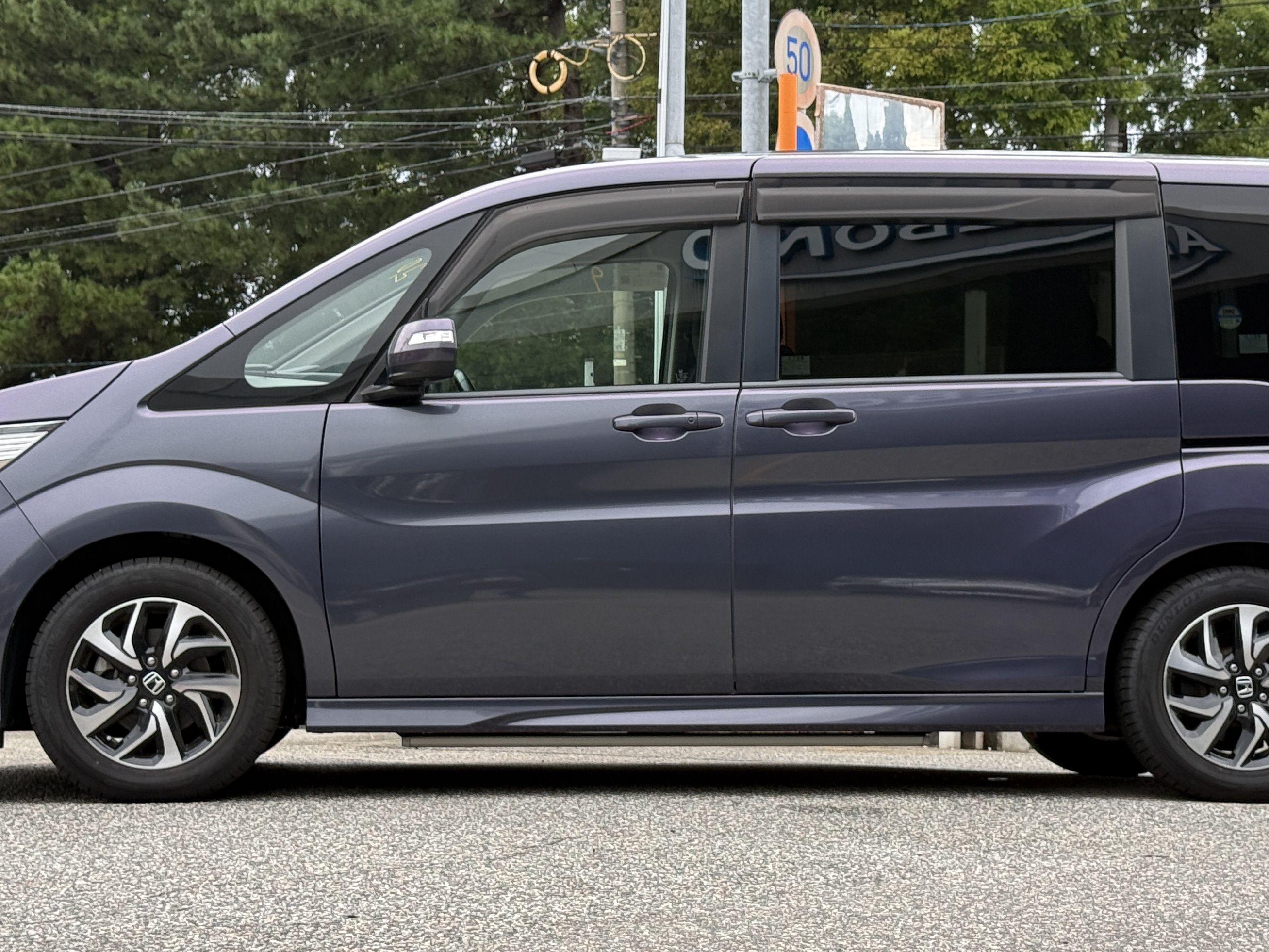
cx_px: 690
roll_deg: -0.8
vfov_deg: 19.9
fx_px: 2713
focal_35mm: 74
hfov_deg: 26.3
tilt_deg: +2.7
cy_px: 445
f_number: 1.78
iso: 64
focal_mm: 6.76
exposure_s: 1/496
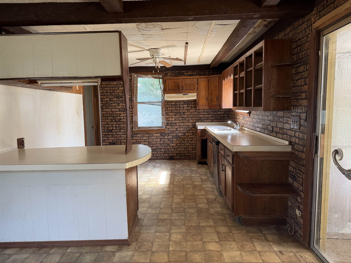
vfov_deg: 56.8
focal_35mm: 24
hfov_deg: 71.6
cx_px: 176
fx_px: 243
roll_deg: +1.5
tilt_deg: -4.7
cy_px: 132
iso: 200
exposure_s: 1/70
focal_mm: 6.76
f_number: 1.78
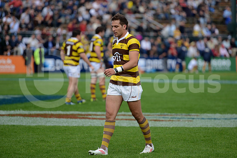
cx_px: 118
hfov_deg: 10.3
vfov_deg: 6.9
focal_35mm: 200
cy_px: 79
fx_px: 1317
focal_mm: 200
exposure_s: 1/1250
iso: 250
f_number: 2.8
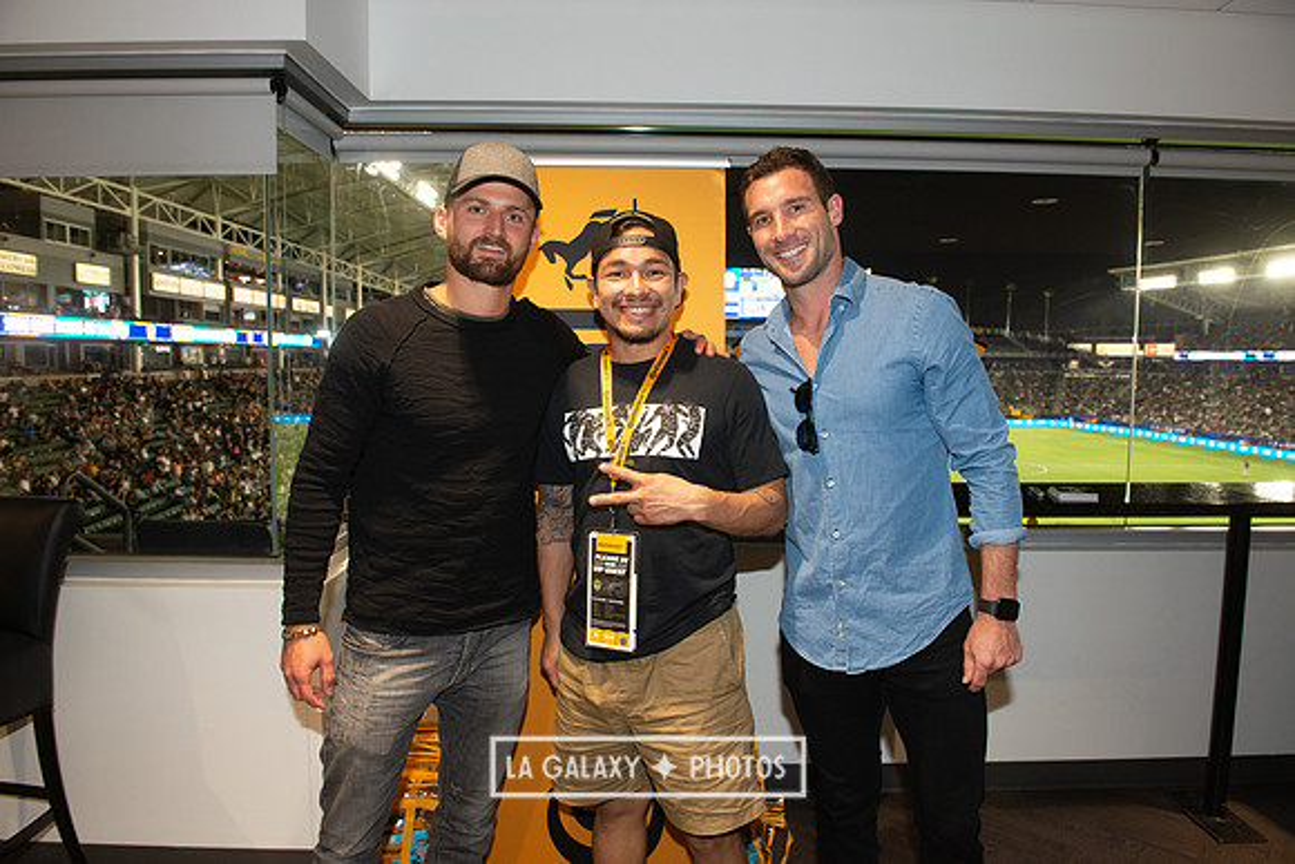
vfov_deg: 53.2
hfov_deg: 73.7
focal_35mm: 24
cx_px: 648
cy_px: 432
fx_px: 863
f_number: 6.3
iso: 640
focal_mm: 24
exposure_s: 1/60
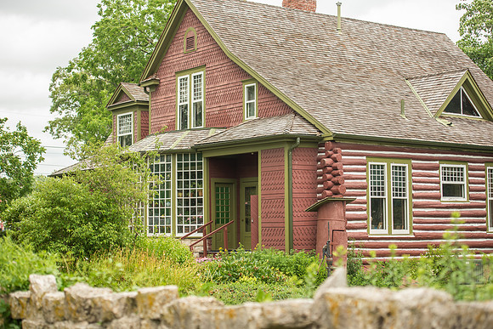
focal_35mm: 71
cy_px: 164
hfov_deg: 28.3
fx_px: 979
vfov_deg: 19.1
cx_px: 246
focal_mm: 70
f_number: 3.2
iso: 160
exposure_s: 1/800
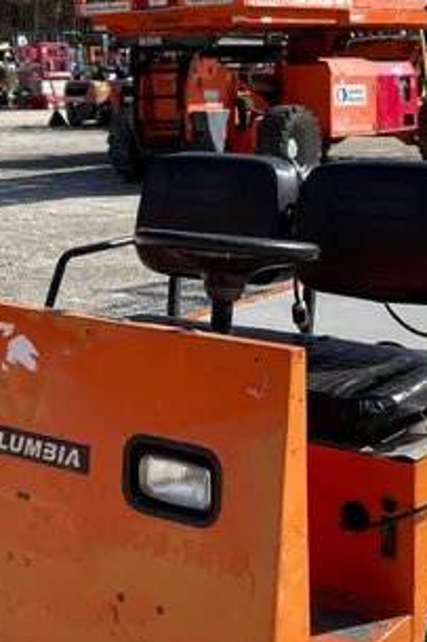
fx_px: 1158
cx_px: 294
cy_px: 380
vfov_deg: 30.9
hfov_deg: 20.8
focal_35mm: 65
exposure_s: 1/4000
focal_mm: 4.2
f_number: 1.6
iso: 50
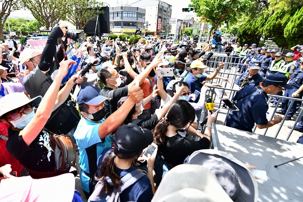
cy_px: 87
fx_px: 135
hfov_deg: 96.2
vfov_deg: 73.3
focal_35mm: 16
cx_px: 132
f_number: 6.3
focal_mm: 14
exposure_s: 1/250
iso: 200
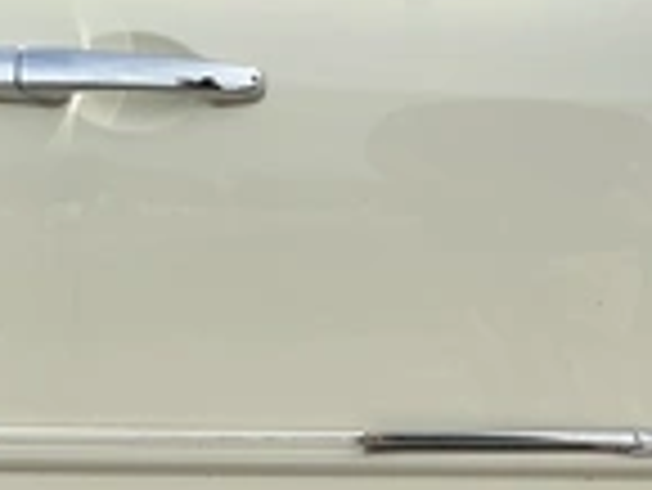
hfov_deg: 24.6
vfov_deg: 19.0
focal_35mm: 77
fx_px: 1452
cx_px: 585
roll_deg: -1.1
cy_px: 387
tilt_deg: -13.3
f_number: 1.8
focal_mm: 3
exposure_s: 1/1984
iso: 25
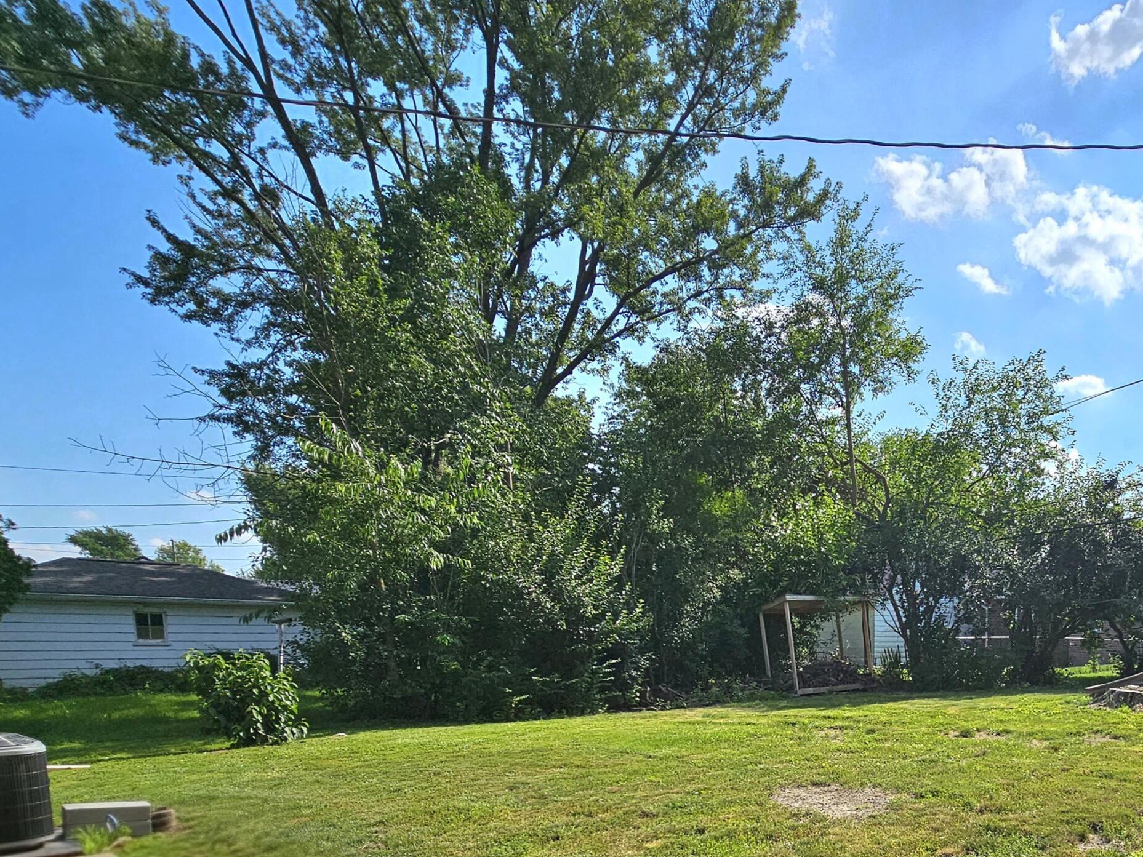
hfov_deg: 72.7
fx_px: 693
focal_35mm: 21
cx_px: 875
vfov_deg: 59.1
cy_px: 671
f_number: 2.2
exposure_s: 1/5000
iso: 50
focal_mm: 2.2
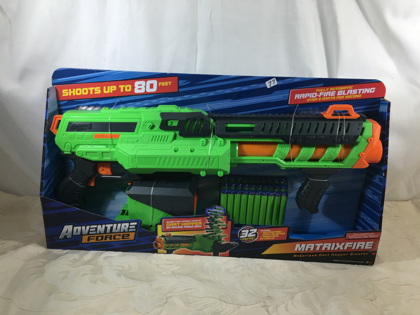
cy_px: 158
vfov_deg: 48.2
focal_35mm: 29
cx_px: 210
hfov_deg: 61.7
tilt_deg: -16.6
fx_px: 352
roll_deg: -2.1
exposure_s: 1/40
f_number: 2.2
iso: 25
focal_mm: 4.15
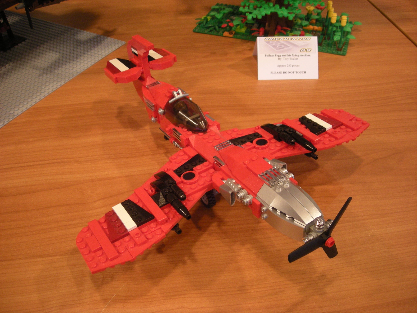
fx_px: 422
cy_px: 156
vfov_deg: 40.7
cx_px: 208
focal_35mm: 35
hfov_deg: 52.6
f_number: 2.8
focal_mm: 5.7
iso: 135
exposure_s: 1/8
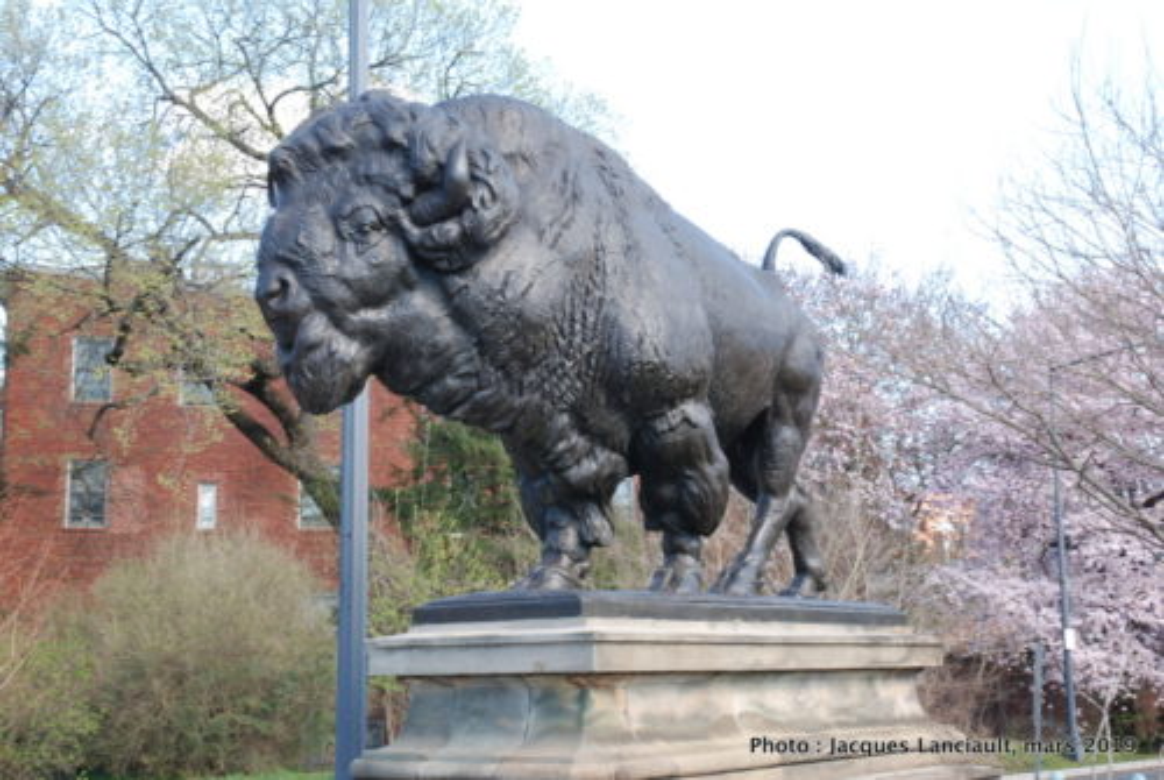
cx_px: 582
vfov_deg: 26.6
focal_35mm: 51
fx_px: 1651
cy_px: 390
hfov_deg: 38.8
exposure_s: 1/20
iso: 100
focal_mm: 34
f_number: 10
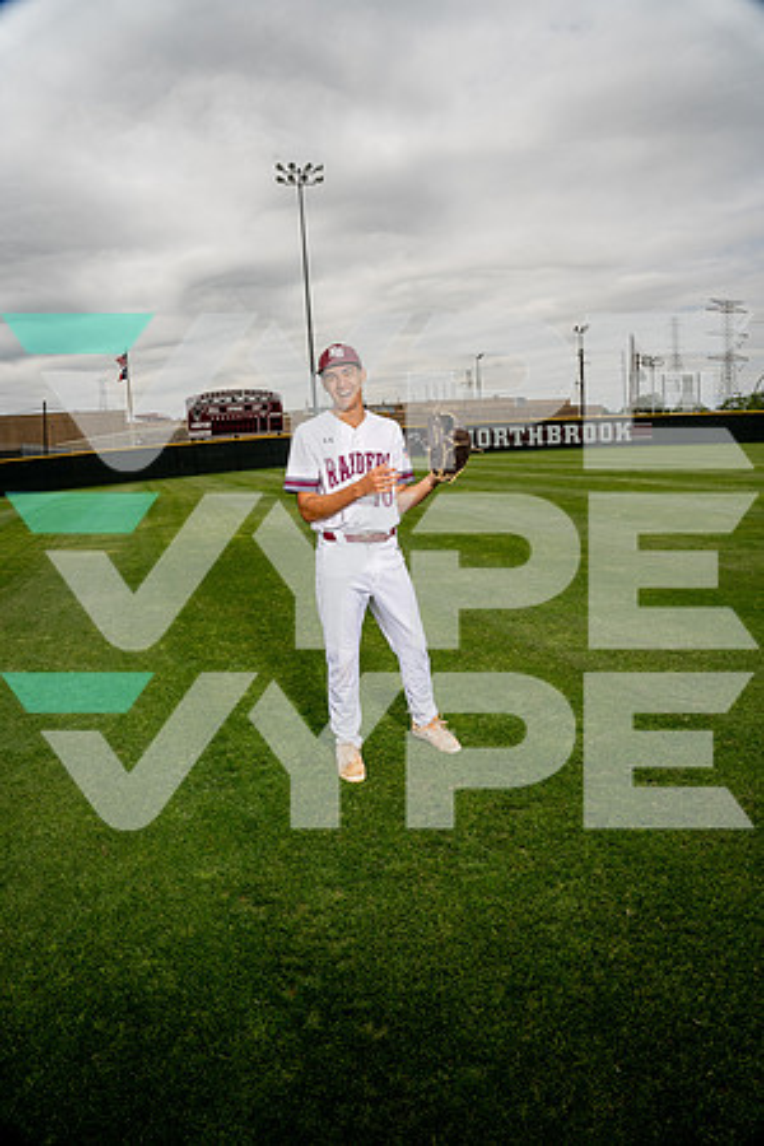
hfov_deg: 61.9
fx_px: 637
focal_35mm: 20
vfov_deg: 84.0
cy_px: 573
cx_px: 382
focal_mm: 20
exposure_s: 1/800
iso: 400
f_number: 11
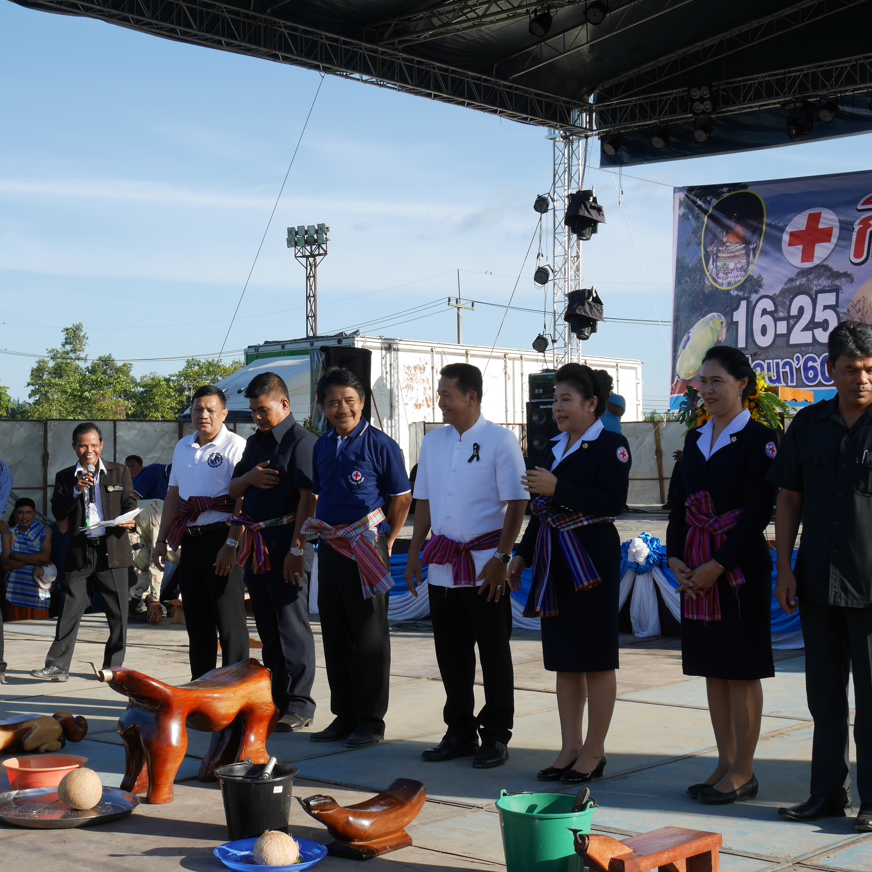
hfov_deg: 30.0
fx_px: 1624
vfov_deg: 30.0
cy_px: 438
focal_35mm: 57
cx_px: 406
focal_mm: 24
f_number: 7.1
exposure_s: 1/400
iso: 200
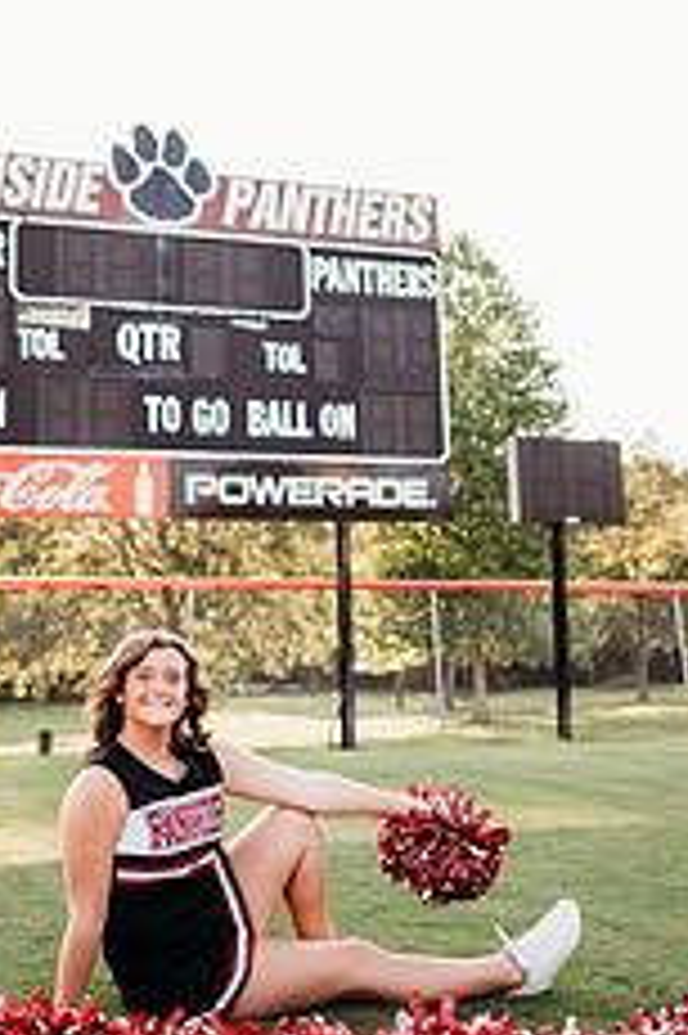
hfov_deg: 28.5
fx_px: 1349
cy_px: 414
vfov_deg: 41.7
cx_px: 261
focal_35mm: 47
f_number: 2
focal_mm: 24
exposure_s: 1/640
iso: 125
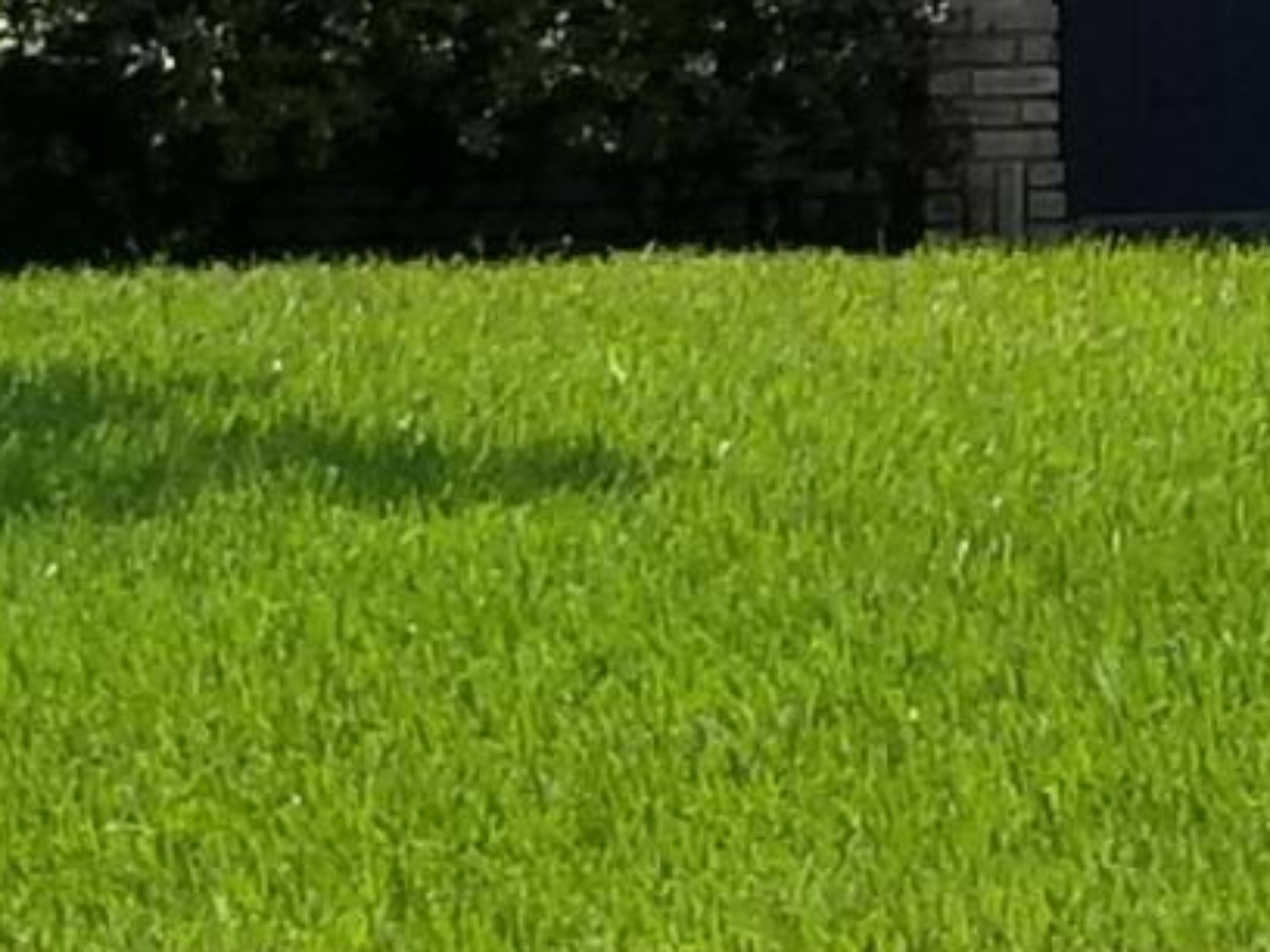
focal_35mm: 191
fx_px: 7007
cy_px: -336
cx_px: 2633
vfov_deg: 7.7
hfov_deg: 9.6
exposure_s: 1/2364
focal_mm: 4.25
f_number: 1.7
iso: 50
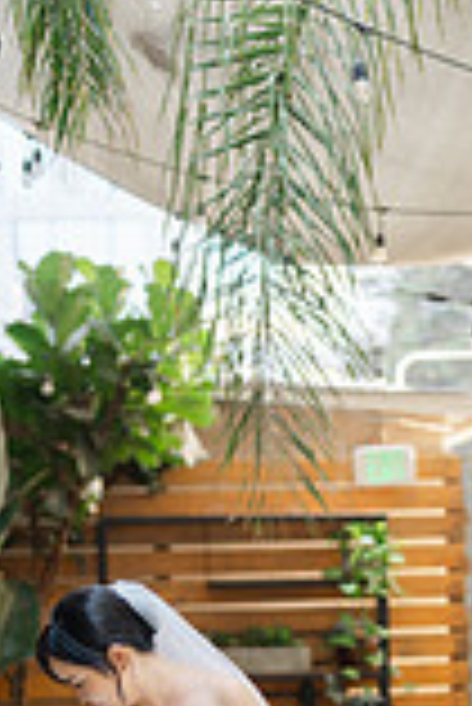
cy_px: 728
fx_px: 2806
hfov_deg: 9.6
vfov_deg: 14.1
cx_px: 468
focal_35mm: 143
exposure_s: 1/200
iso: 125
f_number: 1.8
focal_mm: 50
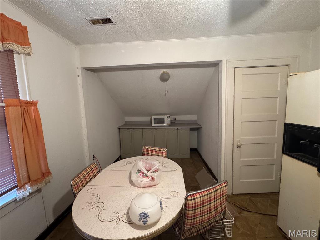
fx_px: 129
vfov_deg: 85.7
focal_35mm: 14
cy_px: 120
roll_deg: +1.7
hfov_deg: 102.1
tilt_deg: -4.9
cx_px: 160
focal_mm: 2.22
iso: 640
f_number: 2.2
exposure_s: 1/60
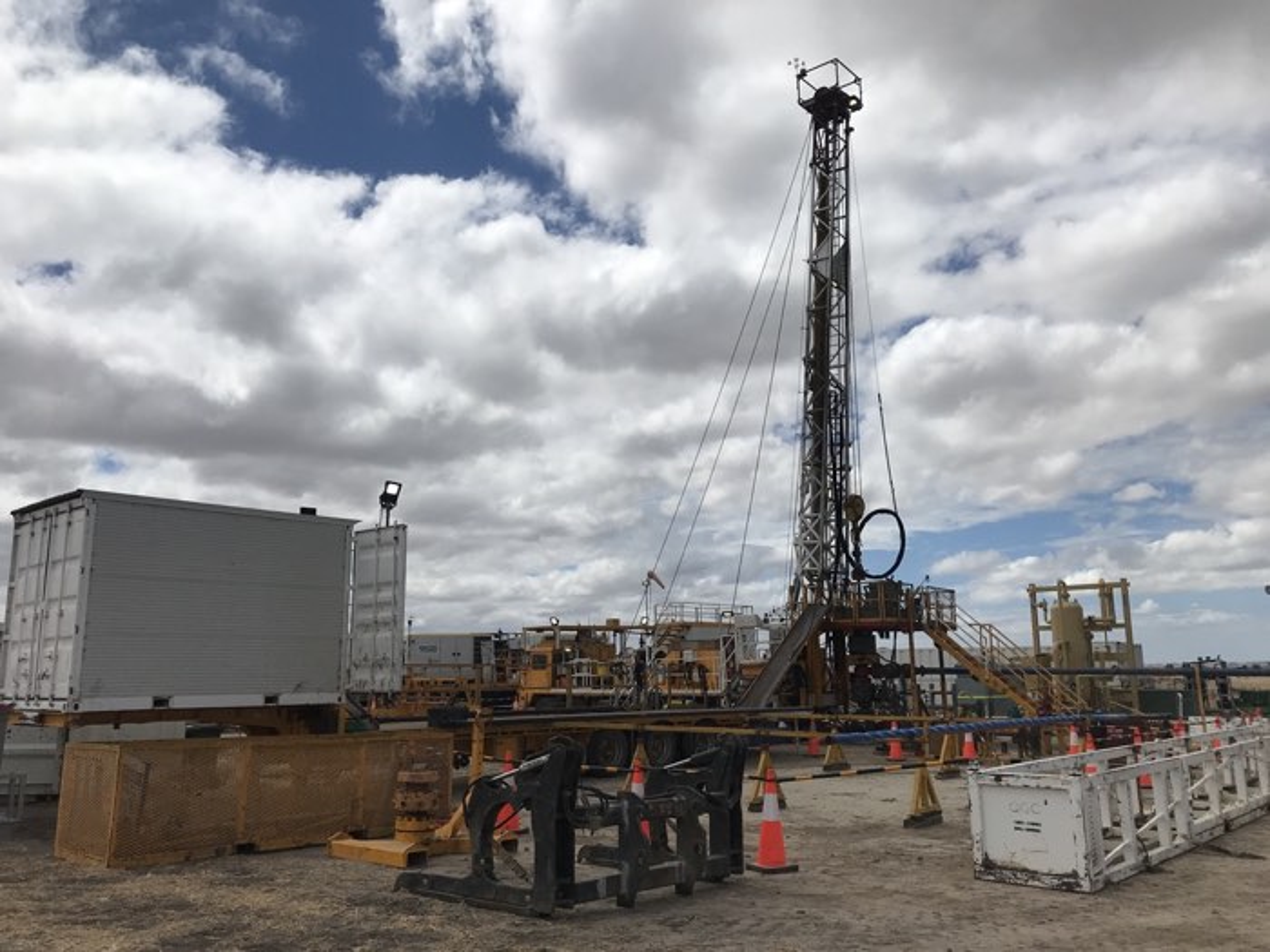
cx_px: 635
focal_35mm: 28
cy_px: 476
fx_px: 1027
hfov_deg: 63.4
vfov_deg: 49.7
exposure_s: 1/9615
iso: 25
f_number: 1.8
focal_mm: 3.99
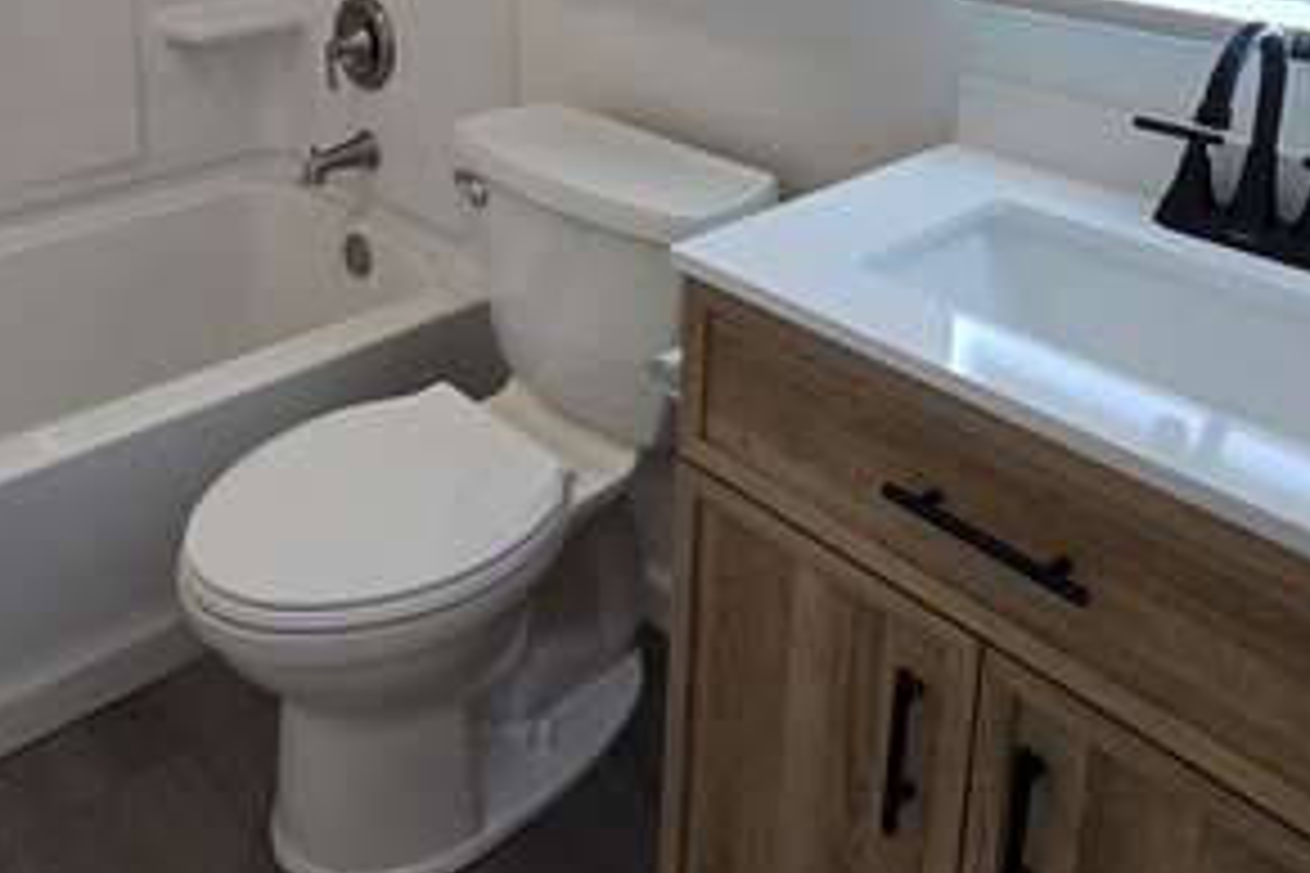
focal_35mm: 31
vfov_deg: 36.8
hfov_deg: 58.3
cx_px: 392
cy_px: -47
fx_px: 1128
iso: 50
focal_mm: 2.2
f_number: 2.2
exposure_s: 1/60
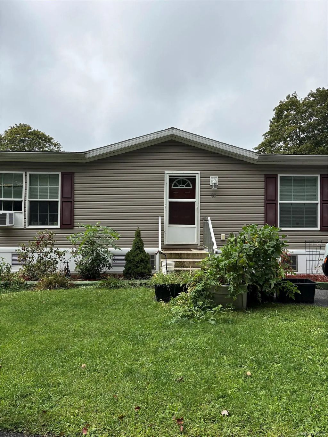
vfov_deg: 67.3
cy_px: 218
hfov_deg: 53.1
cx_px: 164
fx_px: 328
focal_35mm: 26
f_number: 1.6
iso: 50
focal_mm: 5.96
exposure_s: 1/4329
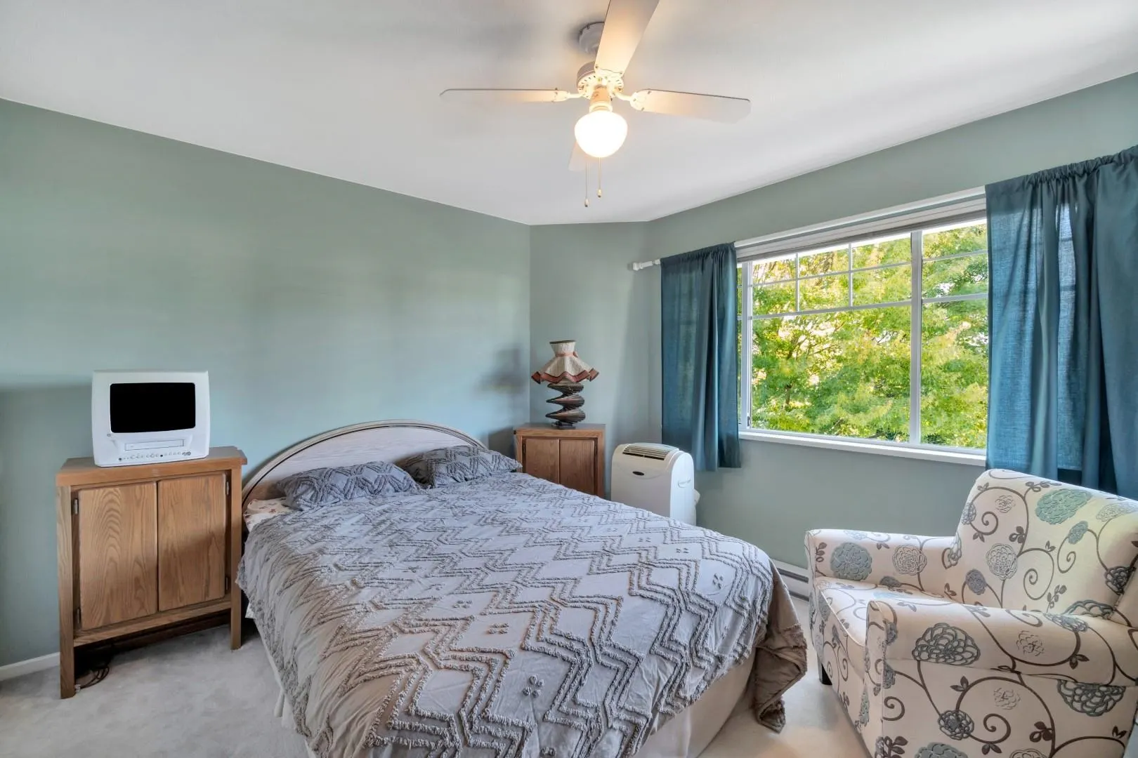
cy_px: 379
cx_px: 569
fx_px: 474
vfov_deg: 77.3
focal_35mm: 15
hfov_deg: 100.4
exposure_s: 1/10
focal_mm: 10
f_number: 8
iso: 400
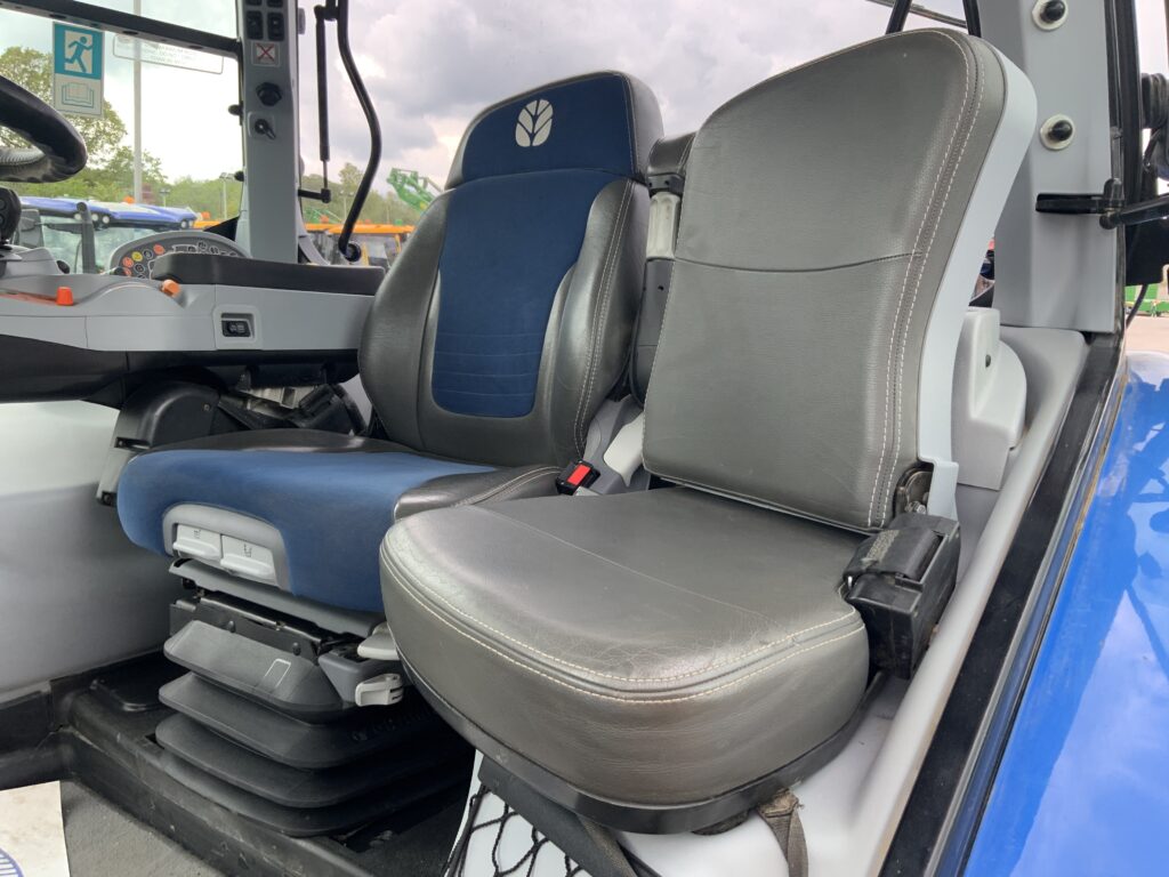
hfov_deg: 61.7
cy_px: 438
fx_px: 979
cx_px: 584
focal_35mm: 29
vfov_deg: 48.2
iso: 25
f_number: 1.8
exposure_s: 1/122
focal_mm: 3
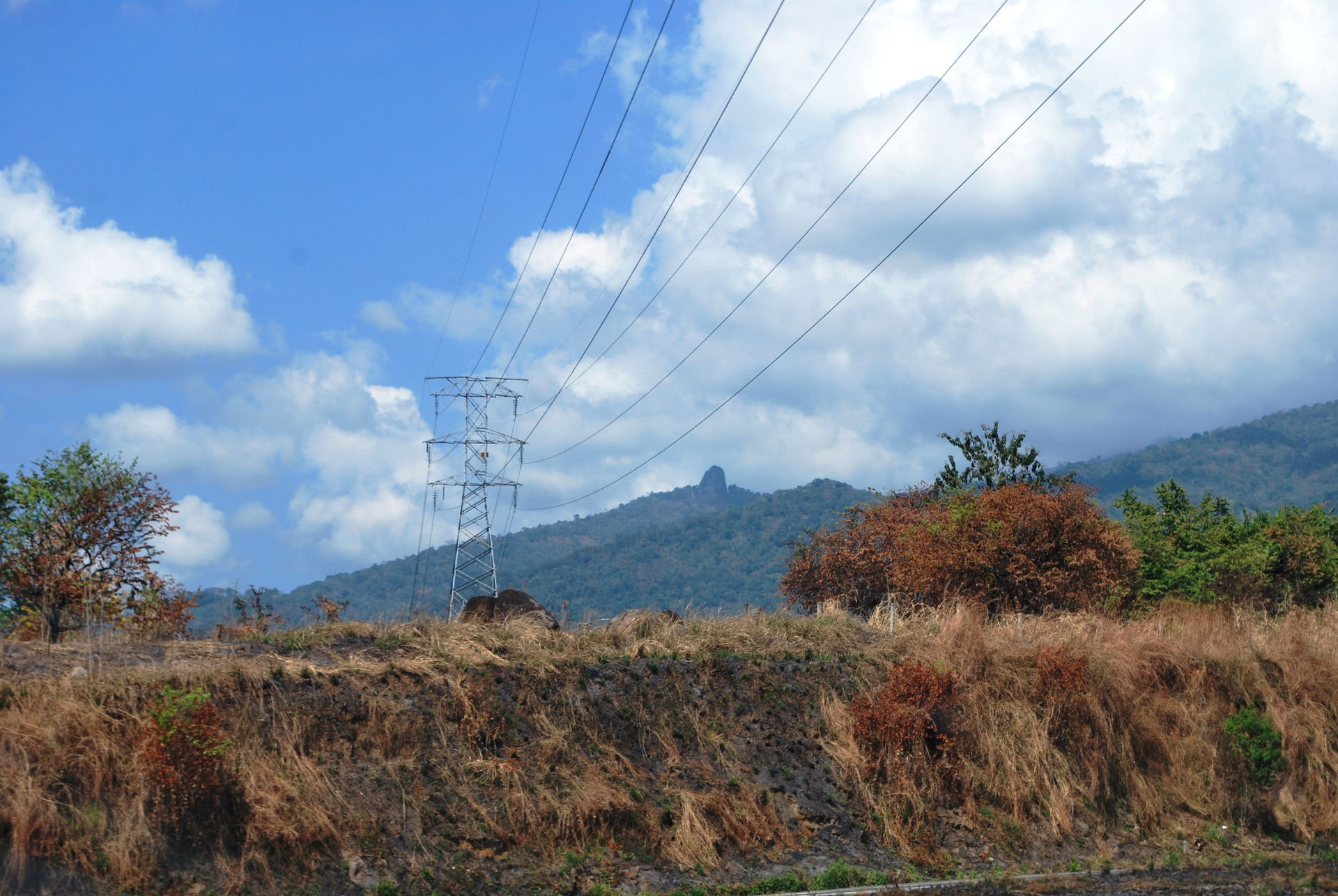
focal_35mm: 82
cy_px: 448
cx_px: 669
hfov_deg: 24.6
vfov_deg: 16.6
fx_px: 3070
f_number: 9
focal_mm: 55
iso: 100
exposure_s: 1/320
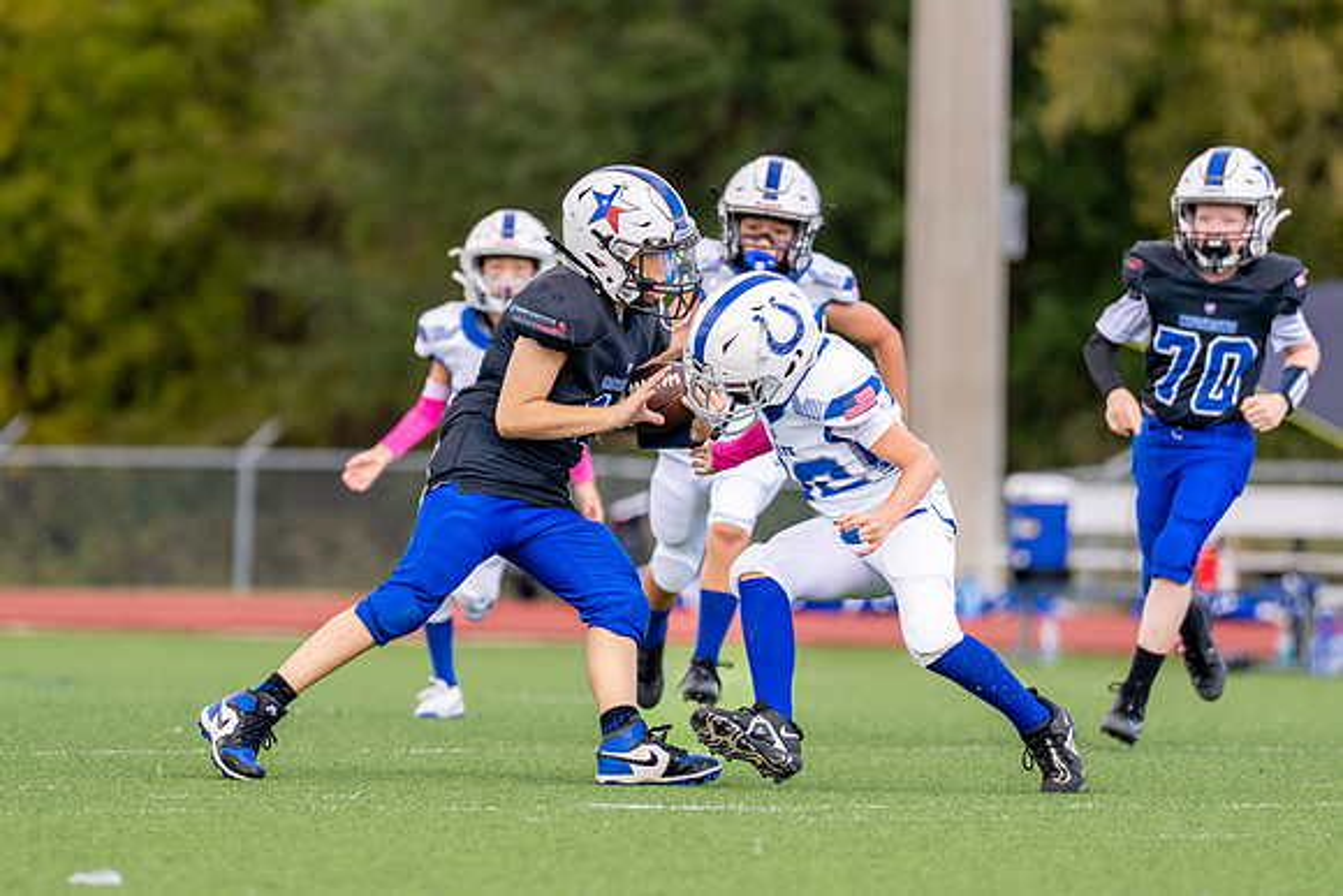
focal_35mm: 405
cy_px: 337
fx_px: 15128
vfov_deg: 3.4
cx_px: 584
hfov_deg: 5.1
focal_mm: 200
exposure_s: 1/3200
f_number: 2.8
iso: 400
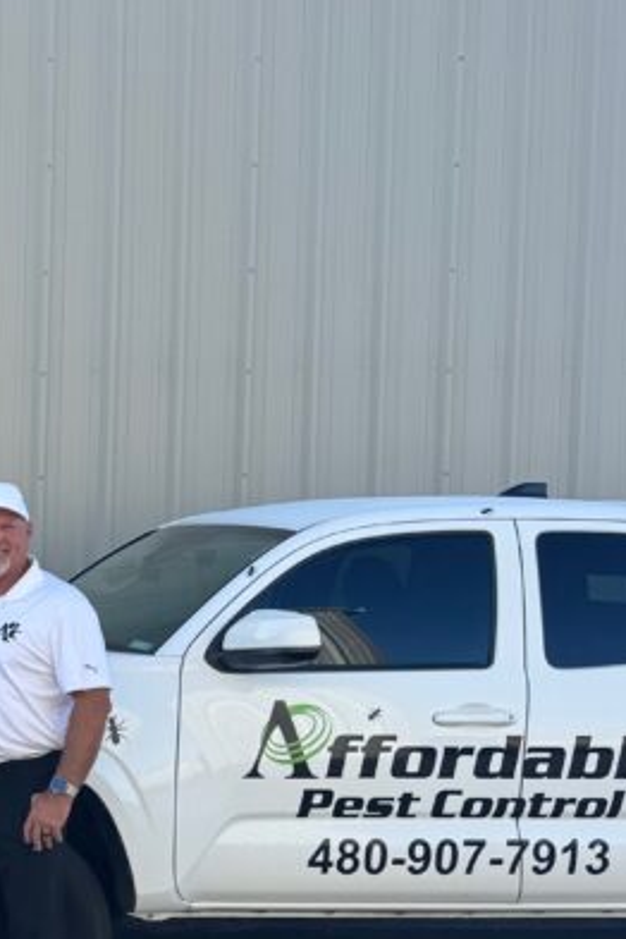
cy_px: 683
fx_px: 1695
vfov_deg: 30.5
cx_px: -430
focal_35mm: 65
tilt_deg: -4.2
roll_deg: +0.6
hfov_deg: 17.7
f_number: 1.78
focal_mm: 6.76
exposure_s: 1/1637
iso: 80
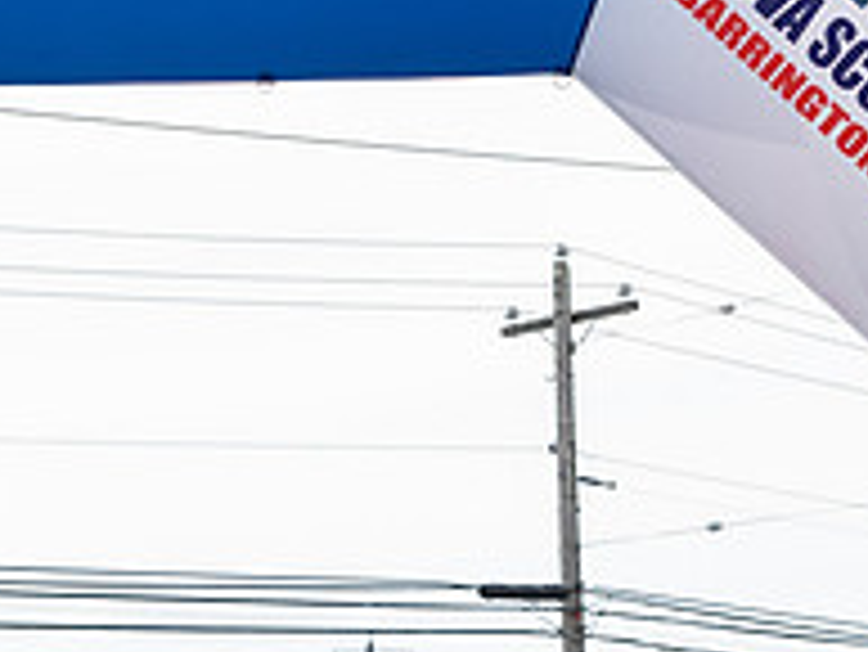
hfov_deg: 9.9
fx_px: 4993
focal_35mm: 199
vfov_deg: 7.4
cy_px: 932
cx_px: 153
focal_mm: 52
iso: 800
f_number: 4
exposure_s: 1/3200
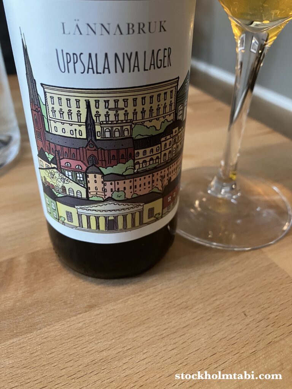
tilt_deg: -34.2
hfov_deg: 49.7
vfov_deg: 63.4
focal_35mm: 28
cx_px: 146
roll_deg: -2.3
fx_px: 315
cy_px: 194
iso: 250
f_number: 1.8
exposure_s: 1/50
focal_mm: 3.99
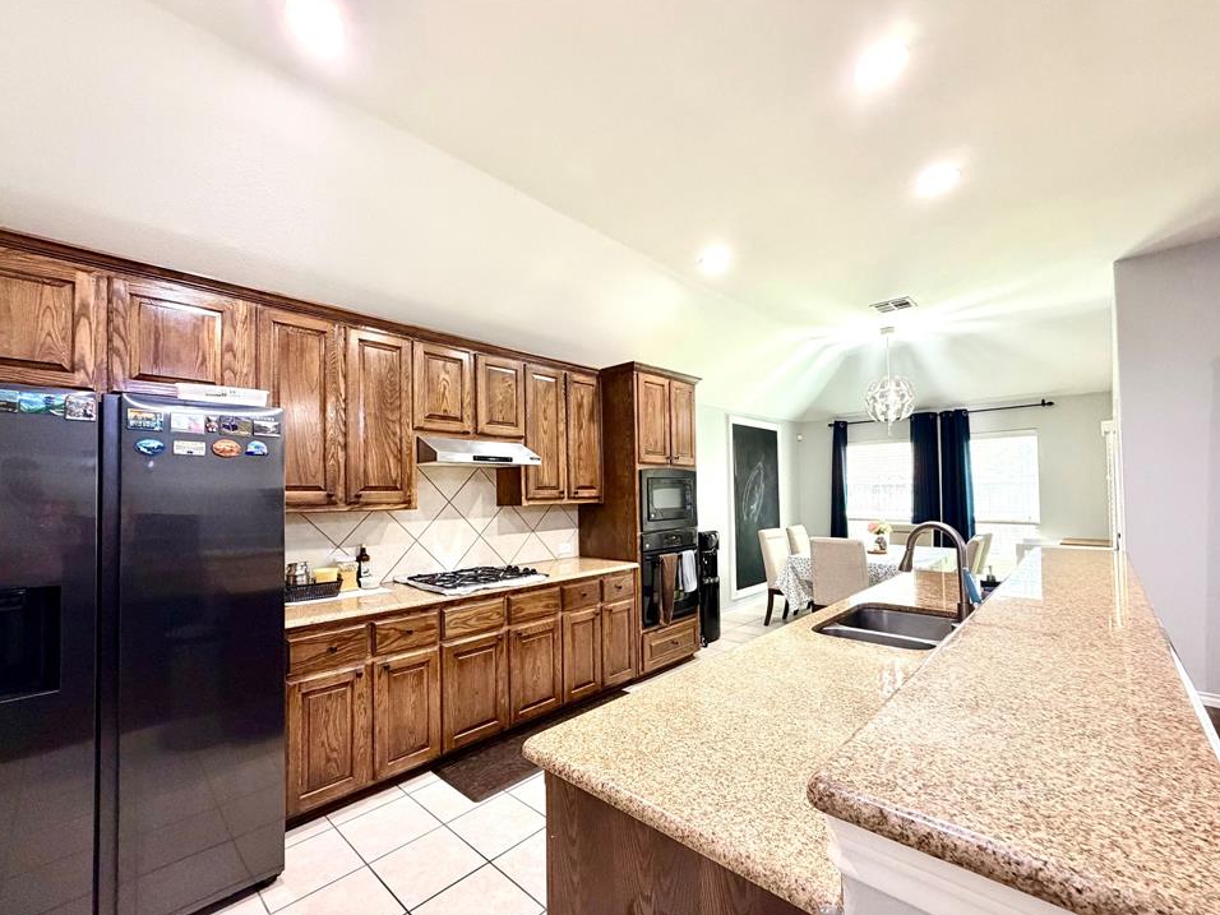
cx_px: 582
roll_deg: +1.7
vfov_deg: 81.7
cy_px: 484
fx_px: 529
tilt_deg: +1.2
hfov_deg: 98.1
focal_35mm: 15
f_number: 2.2
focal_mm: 2.22
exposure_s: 1/60
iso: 320
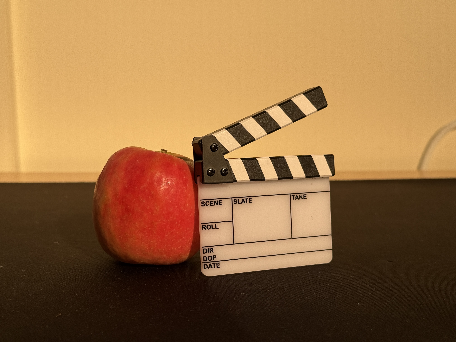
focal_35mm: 48
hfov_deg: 39.7
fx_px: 632
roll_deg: -0.3
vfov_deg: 30.3
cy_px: 171
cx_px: 228
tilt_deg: -9.5
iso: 64
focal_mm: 6.76
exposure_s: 1/1715
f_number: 1.78
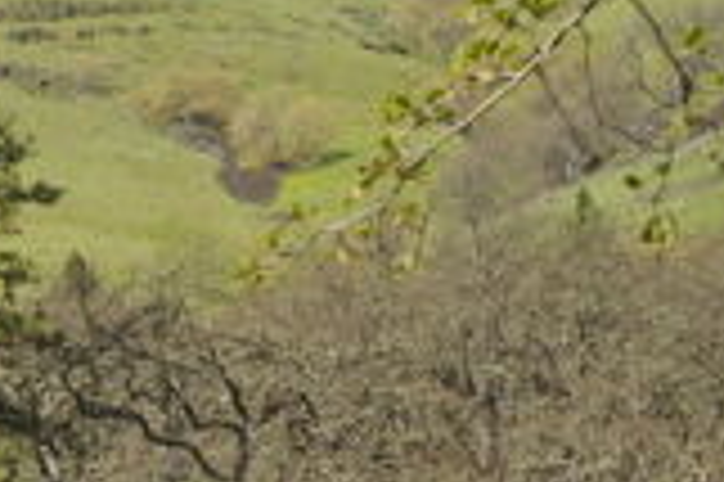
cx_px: -859
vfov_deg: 6.3
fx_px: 4199
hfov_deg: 9.1
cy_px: 1072
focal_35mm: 209
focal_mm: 42
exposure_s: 1/200
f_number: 11
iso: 250
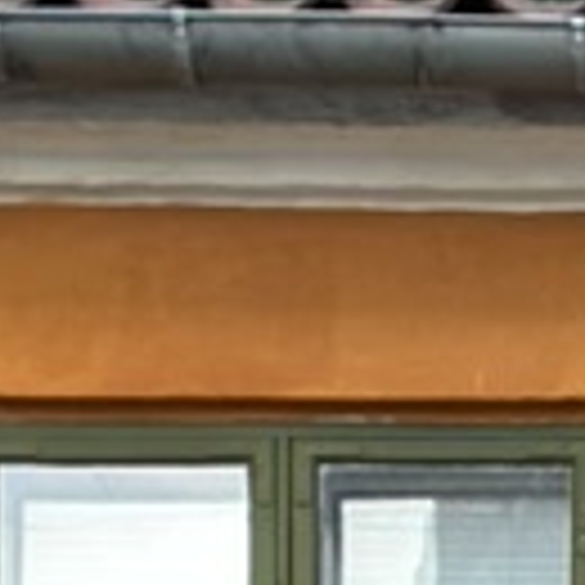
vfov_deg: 5.0
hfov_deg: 5.1
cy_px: 1580
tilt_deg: +5.8
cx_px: 1404
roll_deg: +0.6
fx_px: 6386
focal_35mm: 334
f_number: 1.78
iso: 80
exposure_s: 1/535
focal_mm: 6.86
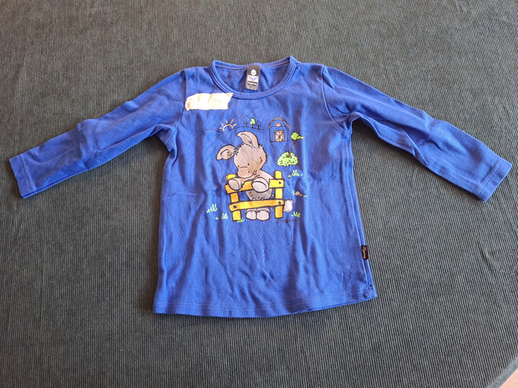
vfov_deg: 58.9
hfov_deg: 73.9
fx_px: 344
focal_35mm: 23
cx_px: 259
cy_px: 194
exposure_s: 1/50
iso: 320
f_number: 1.8
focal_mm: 5.54
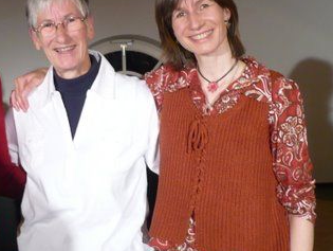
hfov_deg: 27.0
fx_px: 684
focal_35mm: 71
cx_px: 79
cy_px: 92
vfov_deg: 20.7
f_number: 2.8
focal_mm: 5.8
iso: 200
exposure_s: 1/20
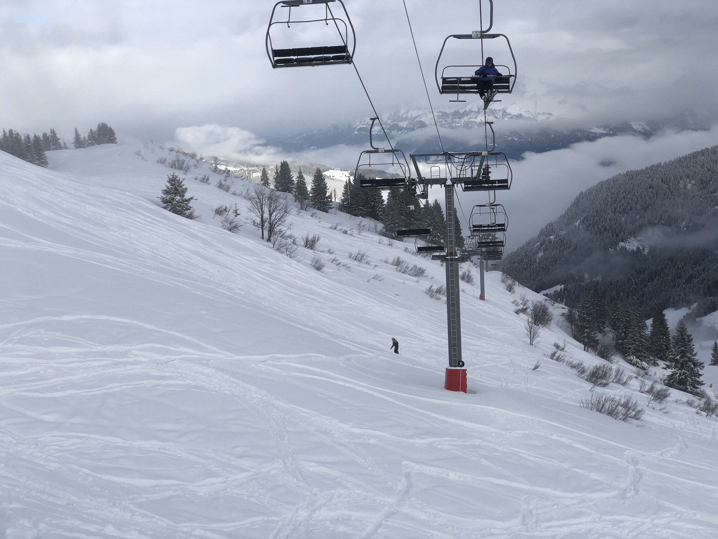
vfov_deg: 28.0
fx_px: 1079
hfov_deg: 36.8
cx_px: 359
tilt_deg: -8.7
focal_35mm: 52
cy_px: 270
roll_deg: +3.7
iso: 16
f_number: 2.4
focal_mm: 6
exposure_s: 1/1799
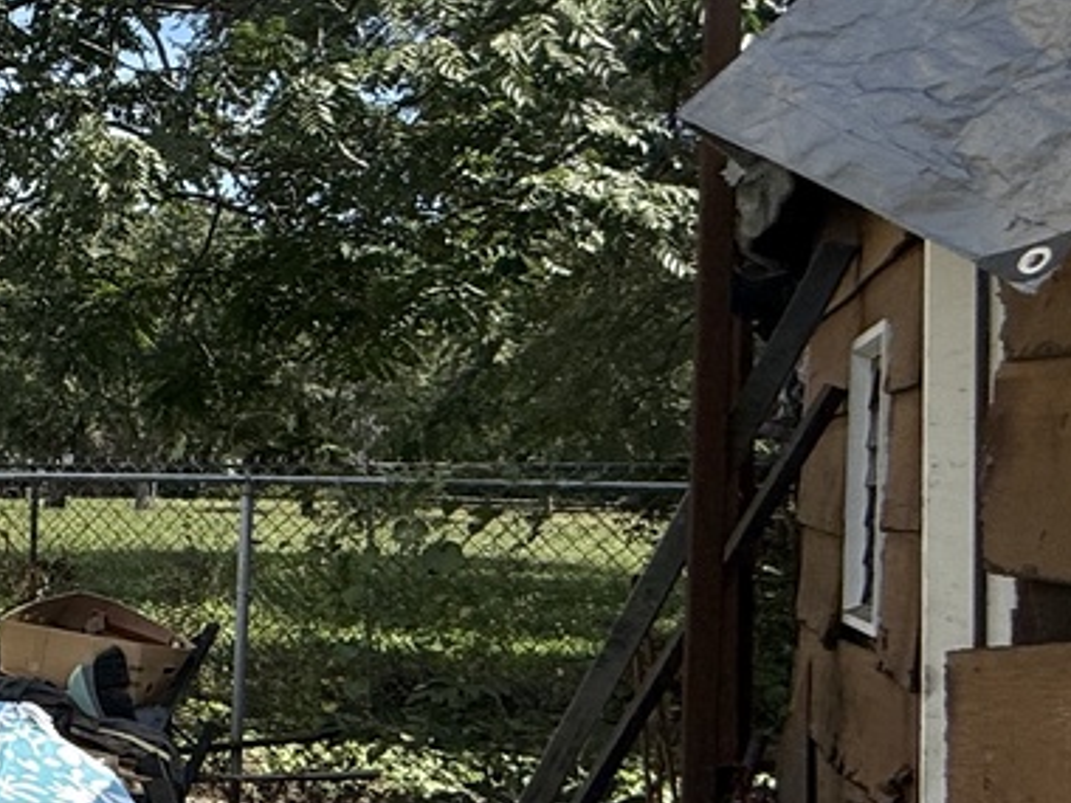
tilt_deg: -1.6
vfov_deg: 27.4
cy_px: 527
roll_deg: -0.5
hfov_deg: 23.9
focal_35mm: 53
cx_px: -716
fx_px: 1640
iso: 50
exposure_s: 1/1656
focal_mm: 2.22
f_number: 2.2
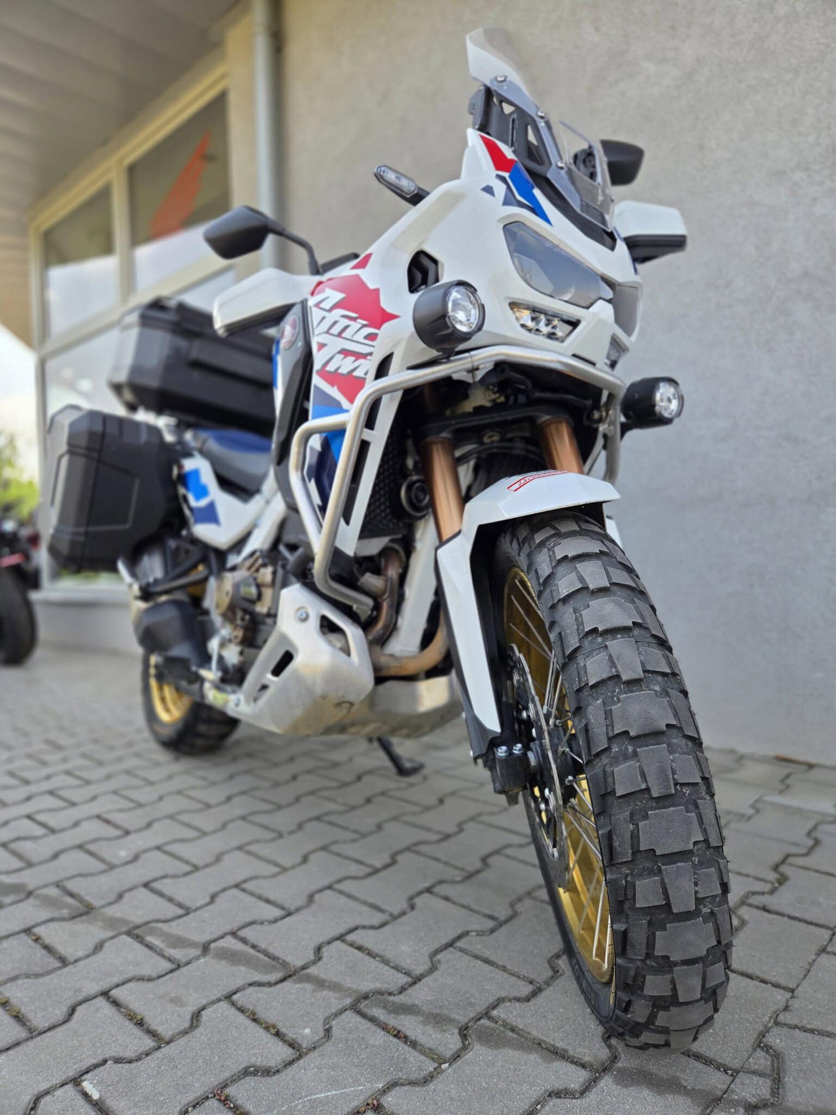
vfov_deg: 73.9
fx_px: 741
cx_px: 418
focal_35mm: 23
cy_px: 558
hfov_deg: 58.9
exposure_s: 1/1044
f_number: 1.8
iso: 80
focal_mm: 5.4
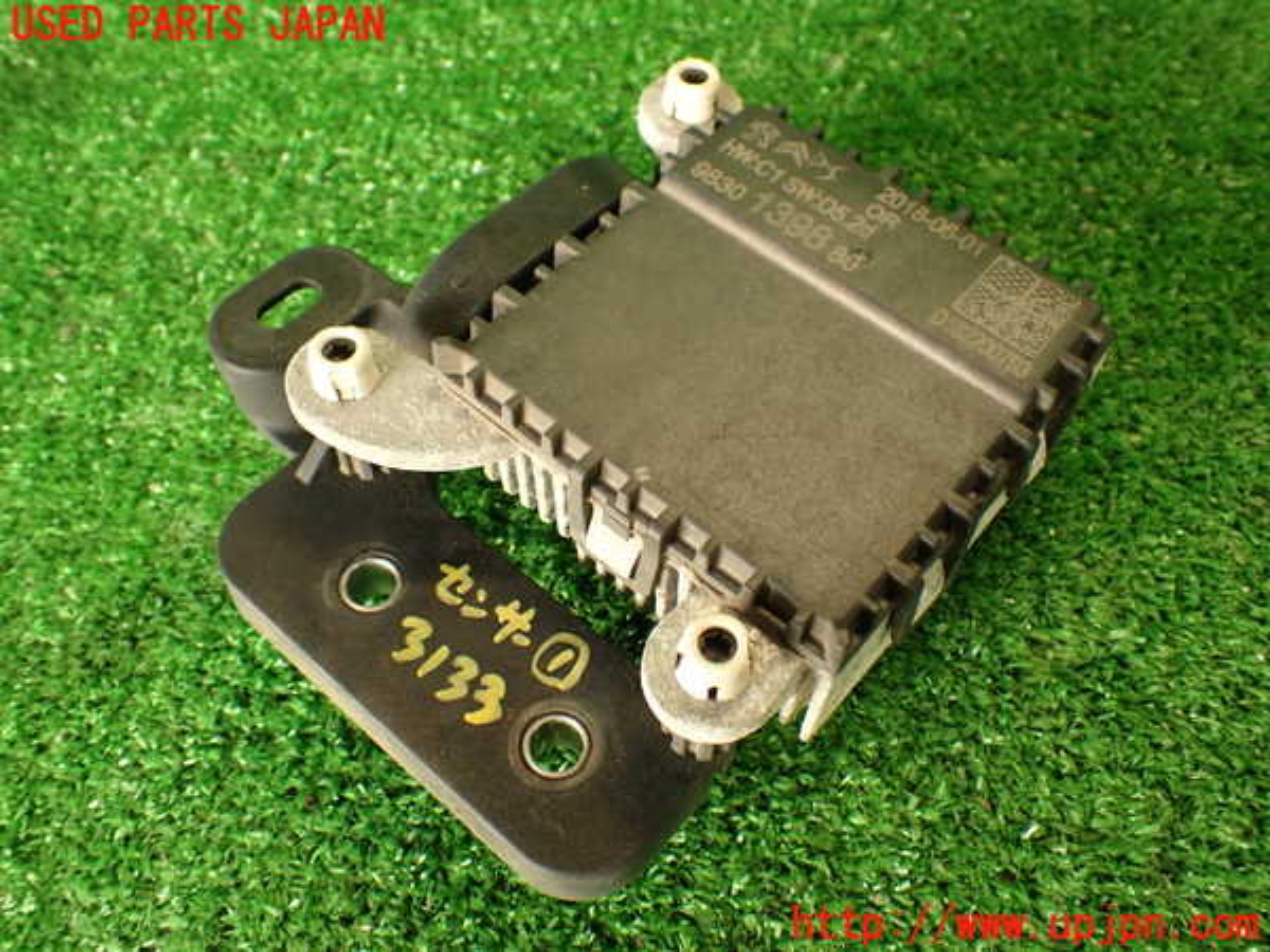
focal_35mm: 32
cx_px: 635
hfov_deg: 56.8
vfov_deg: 44.2
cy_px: 476
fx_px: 1174
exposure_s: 1/40
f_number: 2.4
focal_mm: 5.79
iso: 200
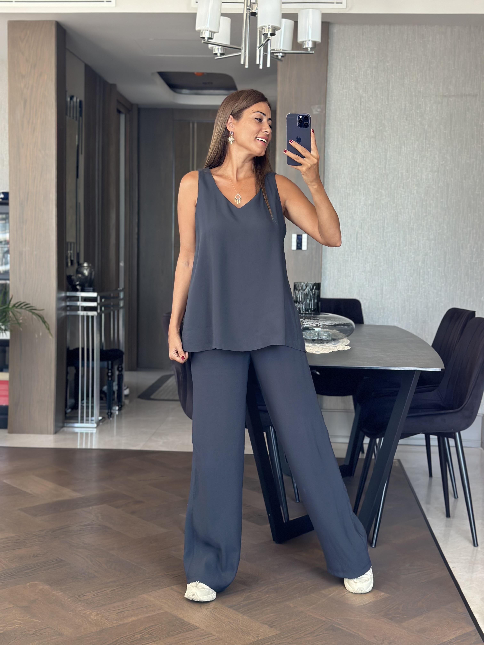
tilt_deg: -18.3
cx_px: 242
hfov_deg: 30.3
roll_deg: -0.7
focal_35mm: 48
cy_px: 322
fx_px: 895
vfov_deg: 39.7
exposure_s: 1/82
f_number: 1.78
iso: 125
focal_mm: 6.86
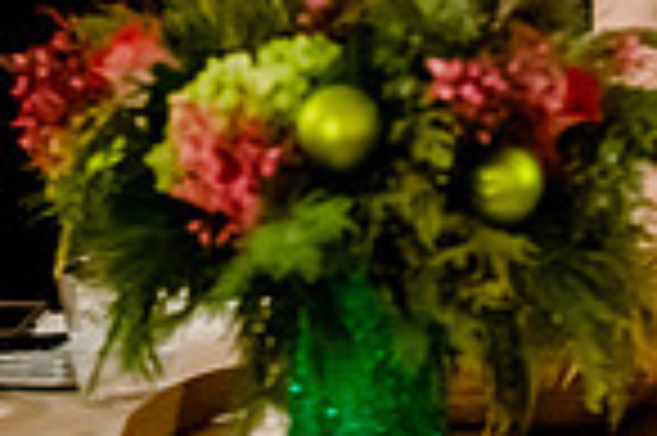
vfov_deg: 4.7
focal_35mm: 288
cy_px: -187
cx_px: 1223
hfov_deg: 7.0
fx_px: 5250
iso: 5000
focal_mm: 70
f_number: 2.8
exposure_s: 1/100
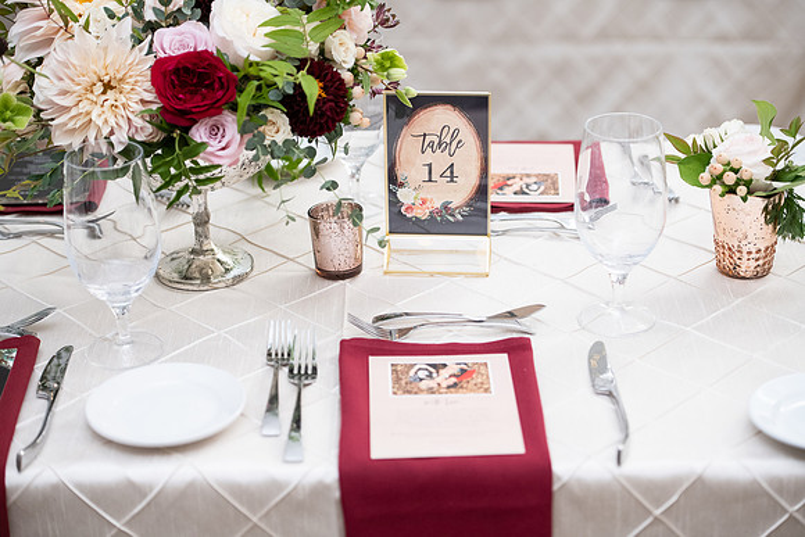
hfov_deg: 24.8
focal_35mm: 82
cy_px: 268
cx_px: 402
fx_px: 1834
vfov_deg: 16.7
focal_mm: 82
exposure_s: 1/320
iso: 1600
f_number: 3.5
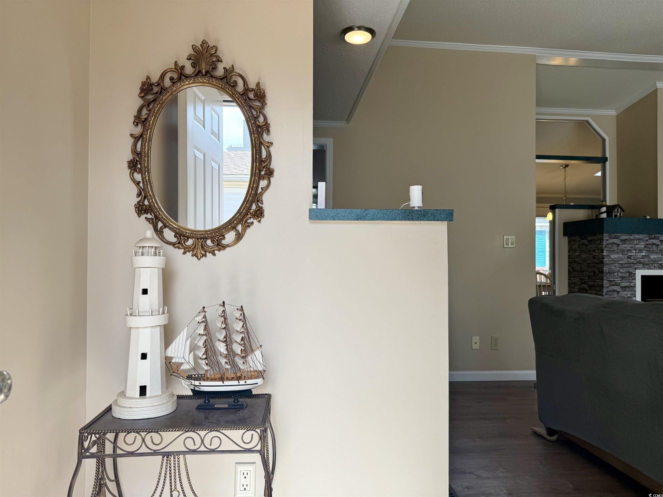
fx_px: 460
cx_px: 332
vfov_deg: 56.8
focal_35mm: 24
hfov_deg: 71.6
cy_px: 248
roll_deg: -0.1
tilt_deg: +2.0
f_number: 1.78
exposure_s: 1/1046
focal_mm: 6.76
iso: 80
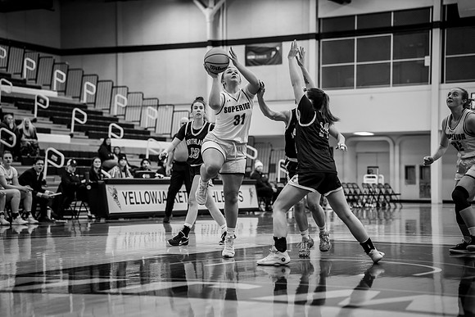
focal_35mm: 84
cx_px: 238
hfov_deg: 24.3
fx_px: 1104
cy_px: 158
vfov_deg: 16.3
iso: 1600
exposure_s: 1/640
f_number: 2.8
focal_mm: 83
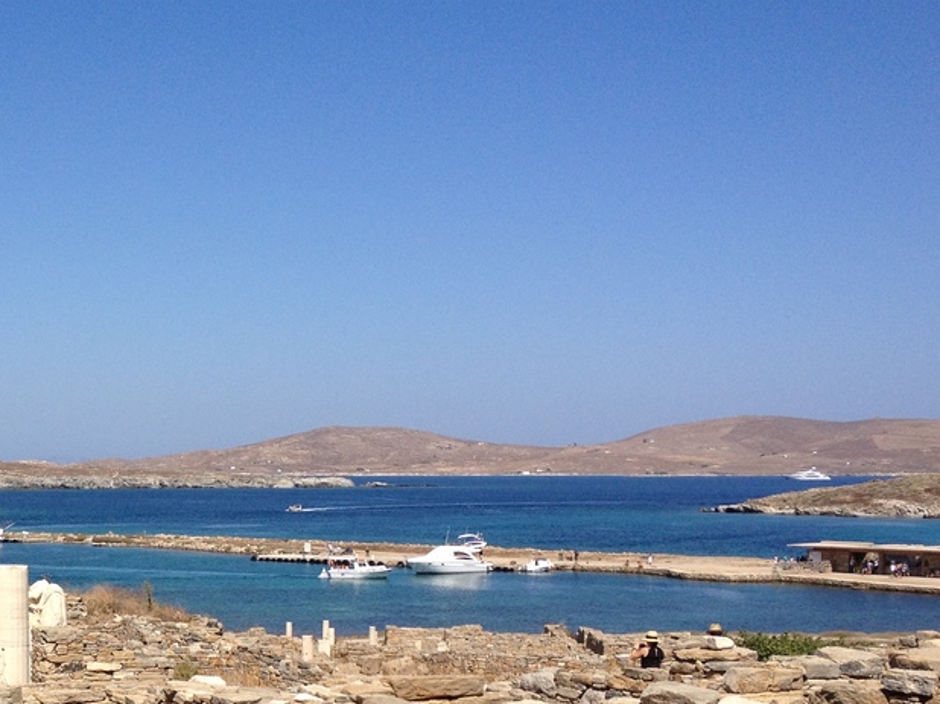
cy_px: 578
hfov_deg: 27.6
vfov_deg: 21.3
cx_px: 102
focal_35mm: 68
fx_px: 1846
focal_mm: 4.28
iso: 50
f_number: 2.4
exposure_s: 1/2404
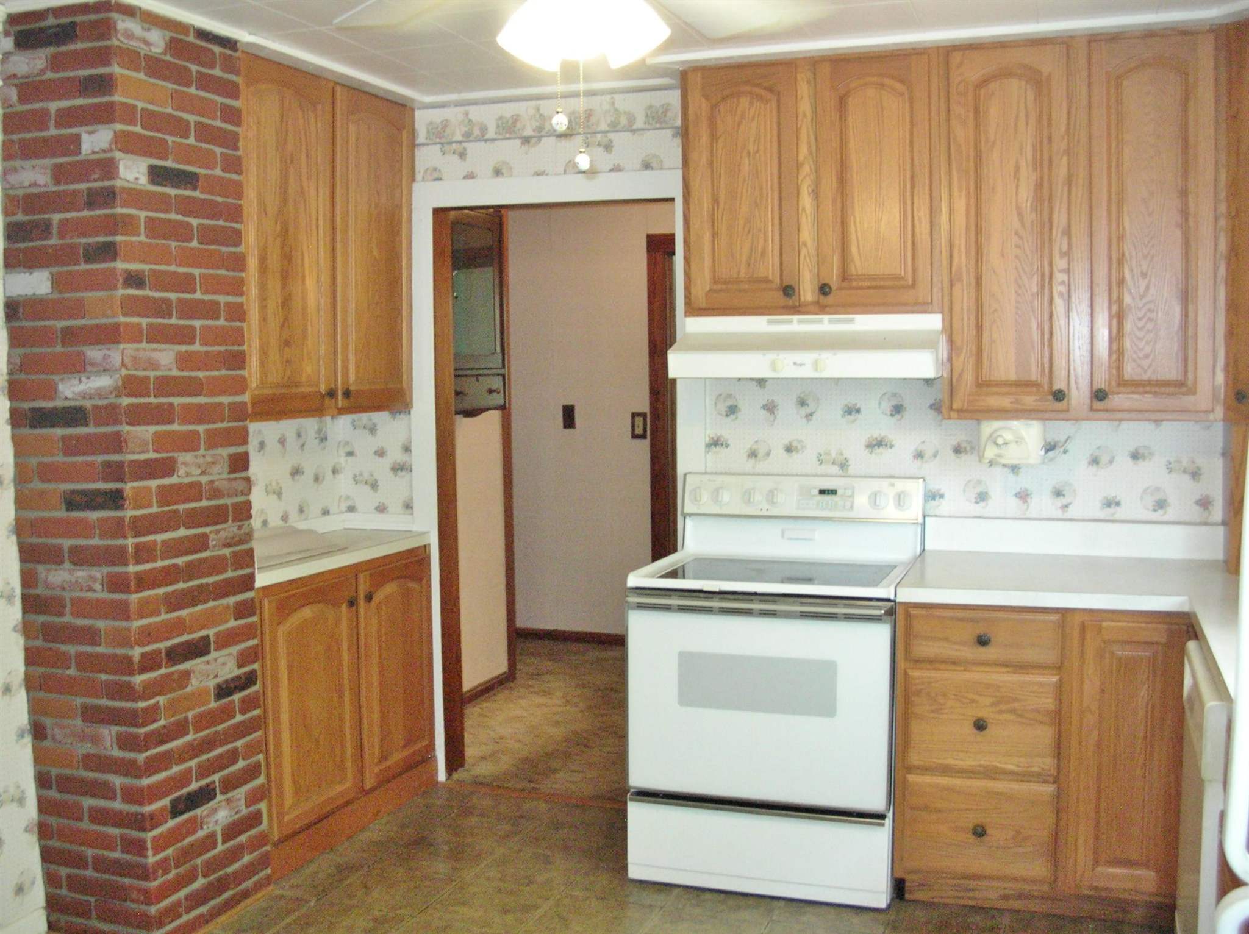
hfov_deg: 51.4
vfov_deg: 39.6
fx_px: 1298
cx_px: 624
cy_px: 467
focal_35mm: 36
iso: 275
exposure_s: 1/27
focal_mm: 6
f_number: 2.7
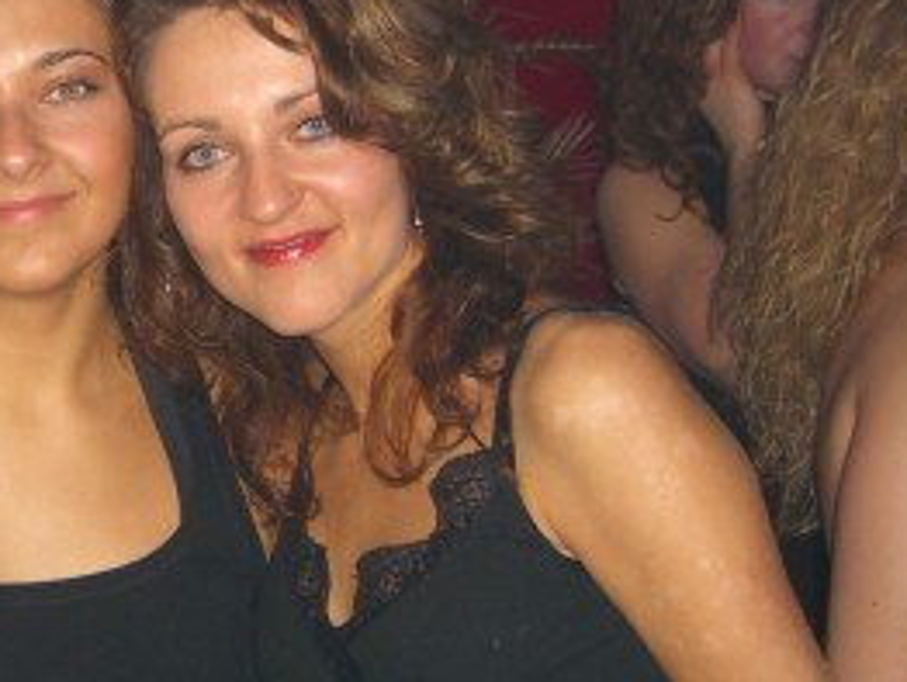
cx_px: -55
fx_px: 2282
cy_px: 301
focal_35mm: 87
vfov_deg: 17.0
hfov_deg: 21.5
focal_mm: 7.9
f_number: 2.8
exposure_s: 1/60
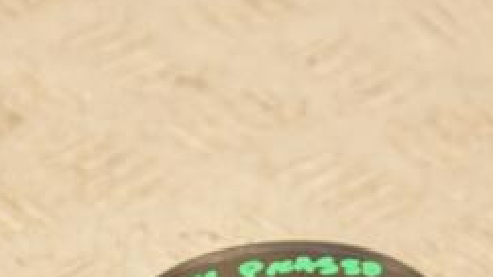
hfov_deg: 6.5
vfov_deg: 3.7
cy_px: 365
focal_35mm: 331
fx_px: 4330
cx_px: 232
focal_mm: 85
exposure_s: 1/125
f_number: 5.6
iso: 800
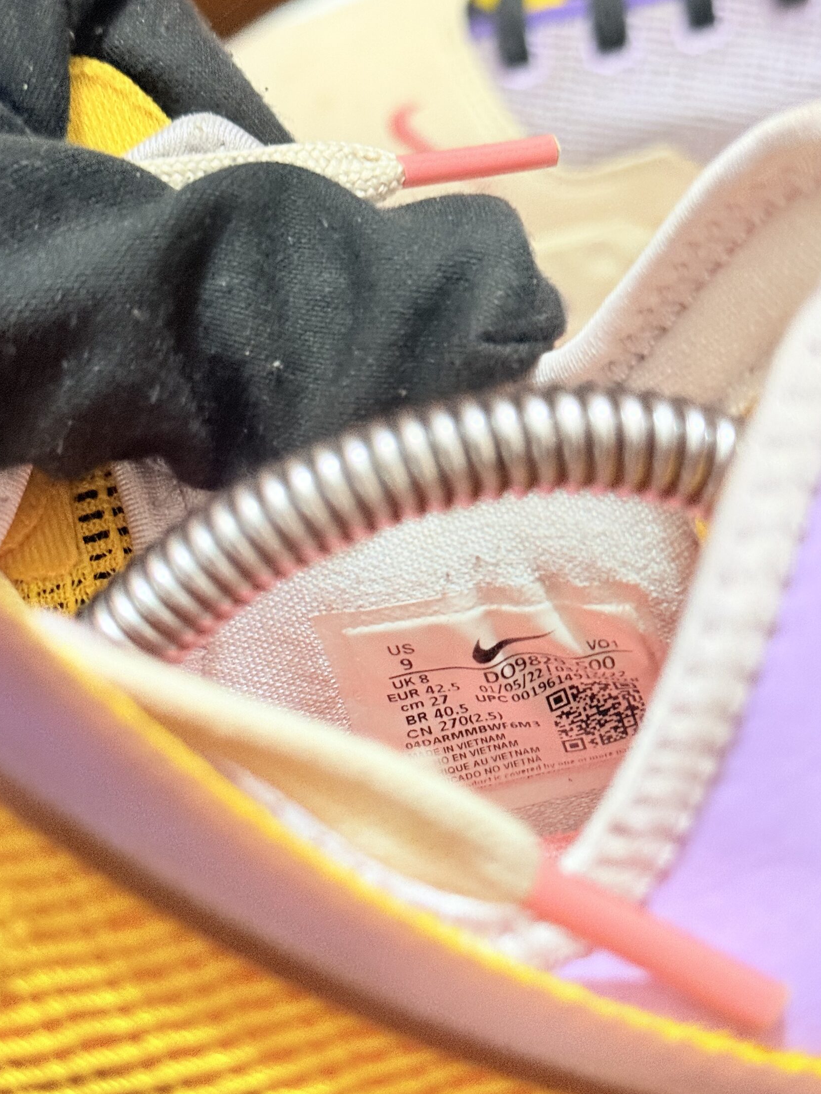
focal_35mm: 56
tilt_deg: -45.9
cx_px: 428
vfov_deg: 34.3
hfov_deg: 26.1
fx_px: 1771
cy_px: 534
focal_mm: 6.76
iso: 320
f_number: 1.78
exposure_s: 1/33
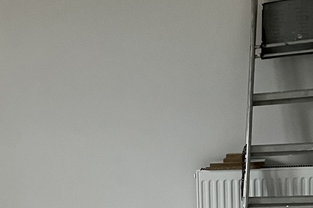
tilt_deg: -8.7
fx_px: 791
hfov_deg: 21.3
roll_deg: +4.4
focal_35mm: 91
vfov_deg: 14.7
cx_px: -28
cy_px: 215
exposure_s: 1/60
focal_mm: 5.7
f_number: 1.5
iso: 320
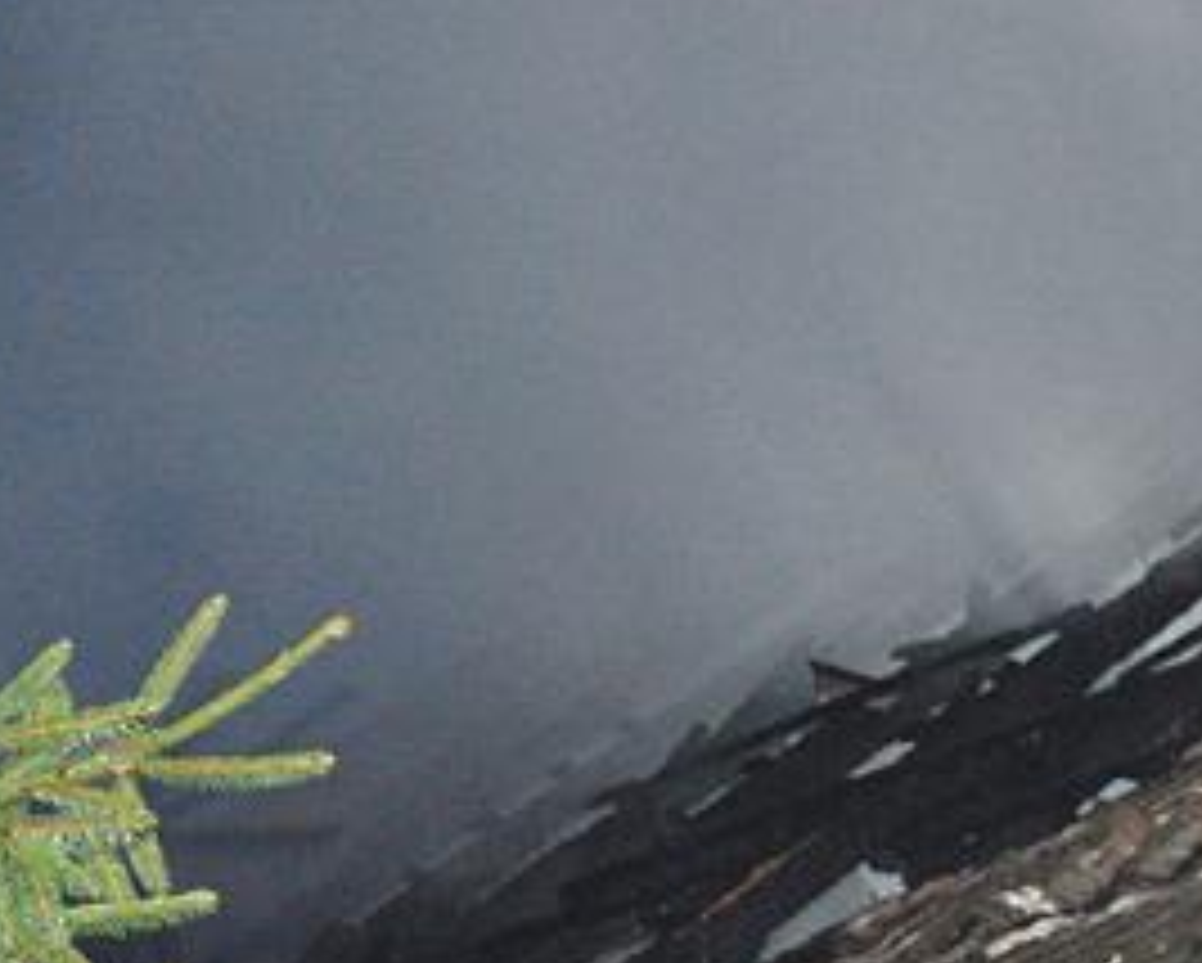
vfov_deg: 10.2
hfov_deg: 12.2
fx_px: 5411
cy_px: 317
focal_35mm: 152
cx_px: 1643
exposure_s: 1/60
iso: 2500
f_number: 5.6
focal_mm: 34
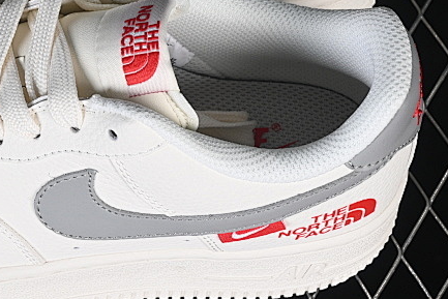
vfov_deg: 7.3
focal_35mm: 187
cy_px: 37
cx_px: 49
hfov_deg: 10.9
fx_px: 2328
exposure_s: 1/80
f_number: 7.1
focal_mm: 50
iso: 160
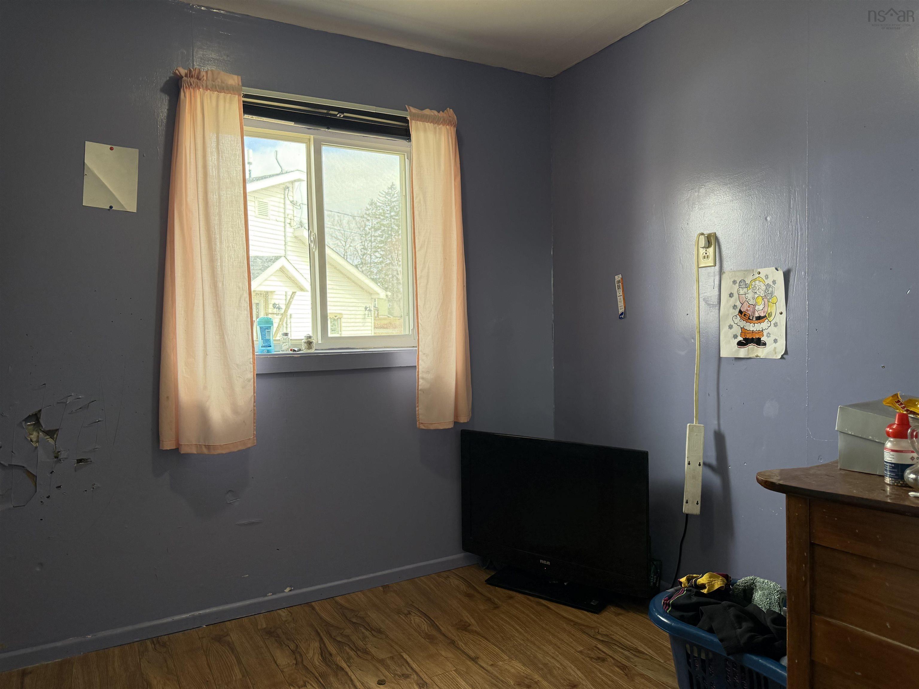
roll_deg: +1.3
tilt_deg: -1.5
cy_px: 344
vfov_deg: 56.8
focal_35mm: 24
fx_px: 637
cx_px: 460
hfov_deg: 71.6
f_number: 1.78
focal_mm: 6.76
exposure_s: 1/237
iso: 200
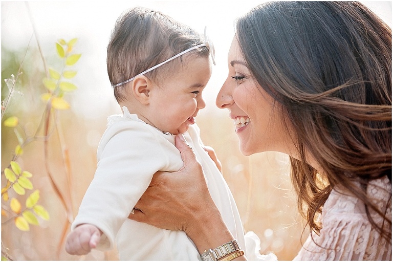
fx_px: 1637
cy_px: 131
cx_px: 196
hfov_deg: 13.7
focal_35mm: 150
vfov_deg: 9.1
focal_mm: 150
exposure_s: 1/1000
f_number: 3.2
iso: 400
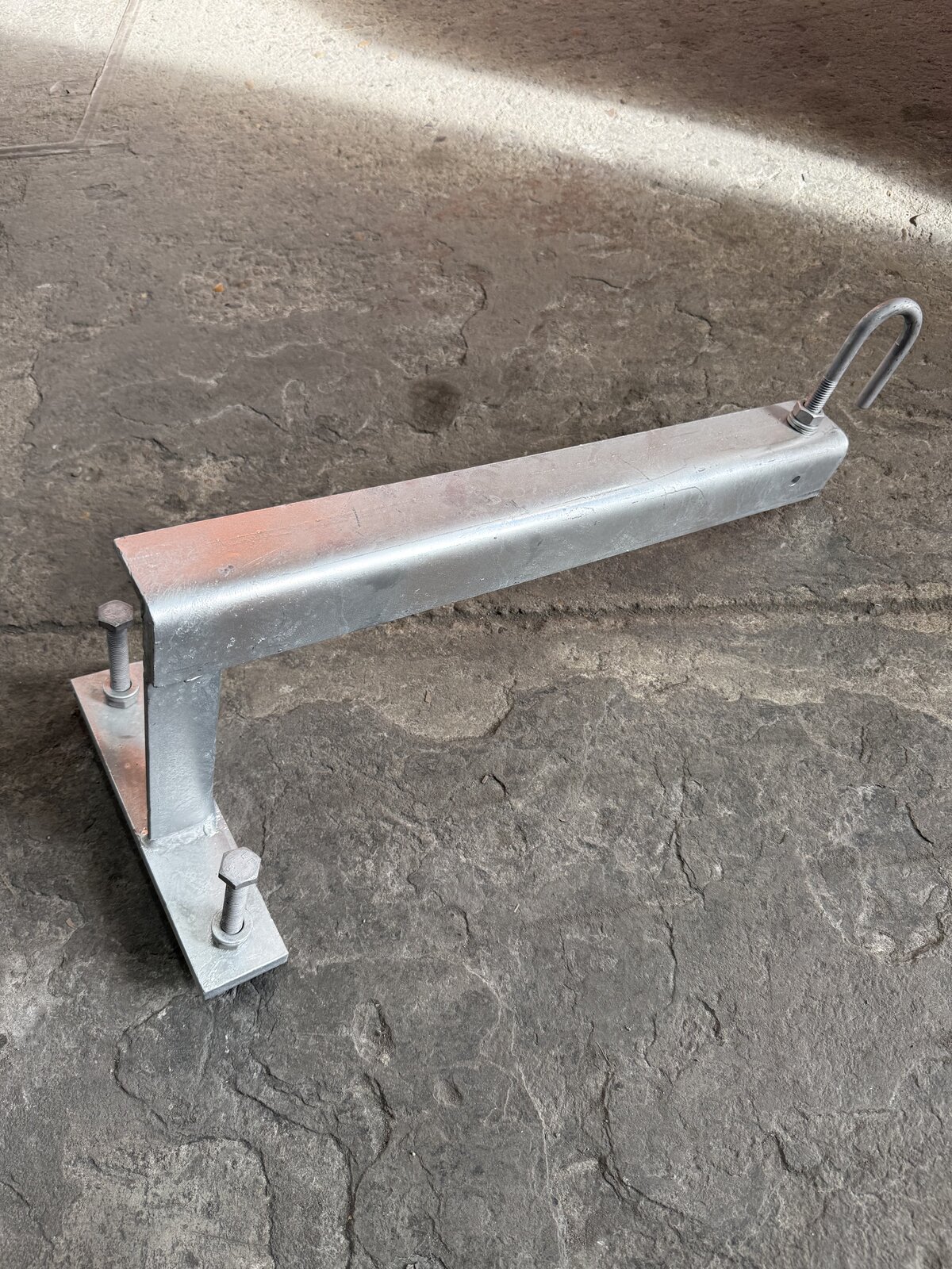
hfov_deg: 56.8
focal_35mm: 24
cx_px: 476
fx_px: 880
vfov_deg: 71.6
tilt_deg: -60.2
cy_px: 634
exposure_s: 1/261
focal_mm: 6.76
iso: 100
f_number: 1.78
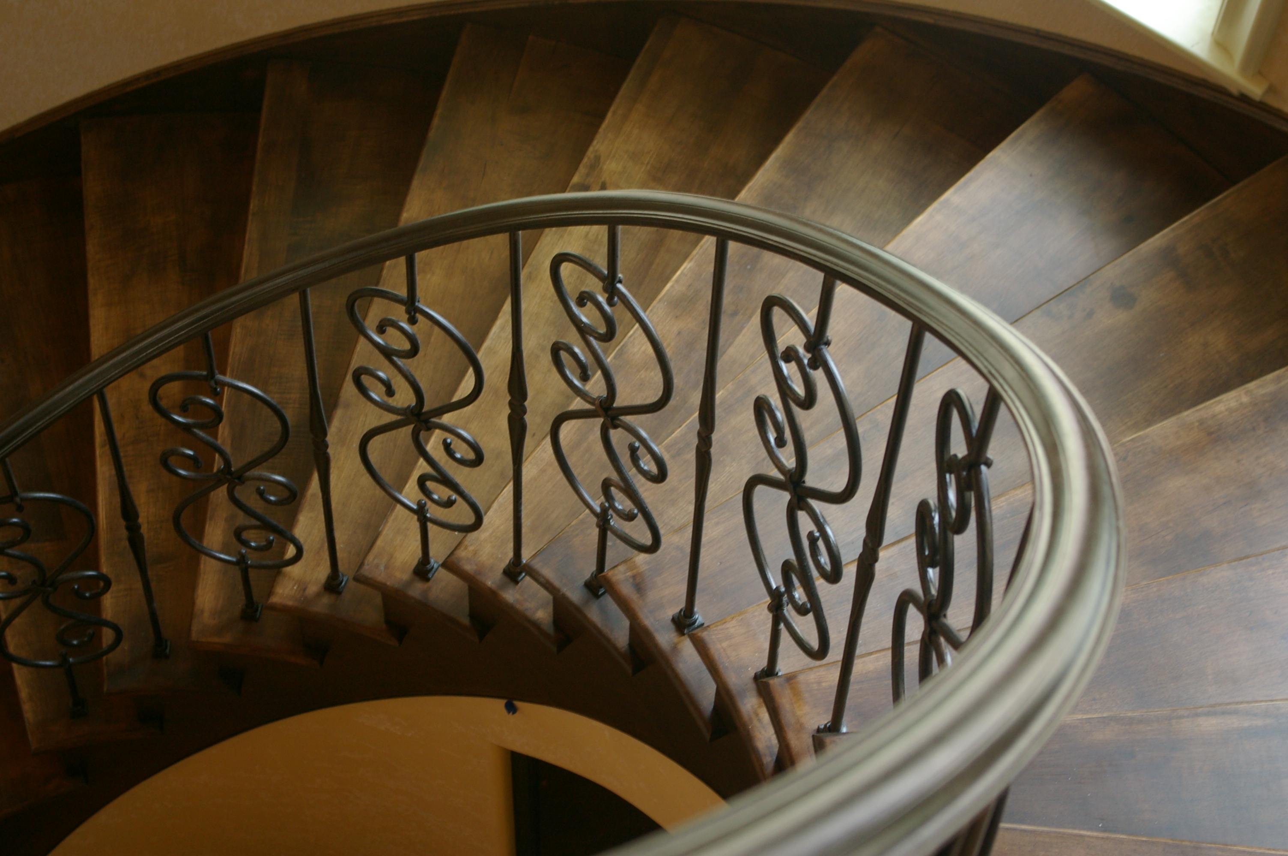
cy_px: 428
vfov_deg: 20.1
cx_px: 644
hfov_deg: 29.9
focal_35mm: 68
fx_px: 2413
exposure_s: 1/20
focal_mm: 45
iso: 400
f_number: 4.5
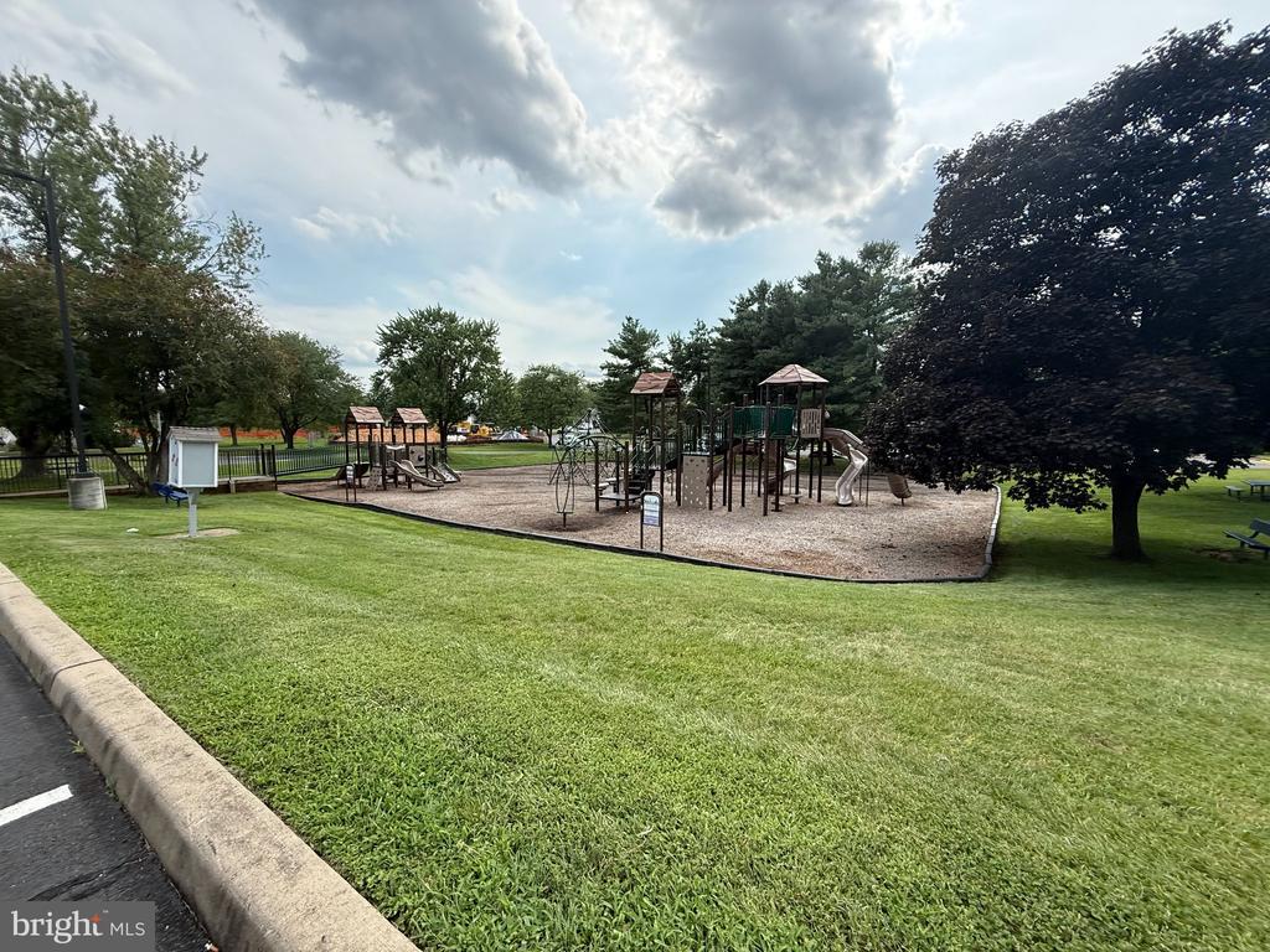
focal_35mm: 14
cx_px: 635
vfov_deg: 85.7
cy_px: 476
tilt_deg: -5.7
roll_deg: -0.4
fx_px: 514
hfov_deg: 102.1
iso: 64
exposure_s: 1/1656
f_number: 2.2
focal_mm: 2.22
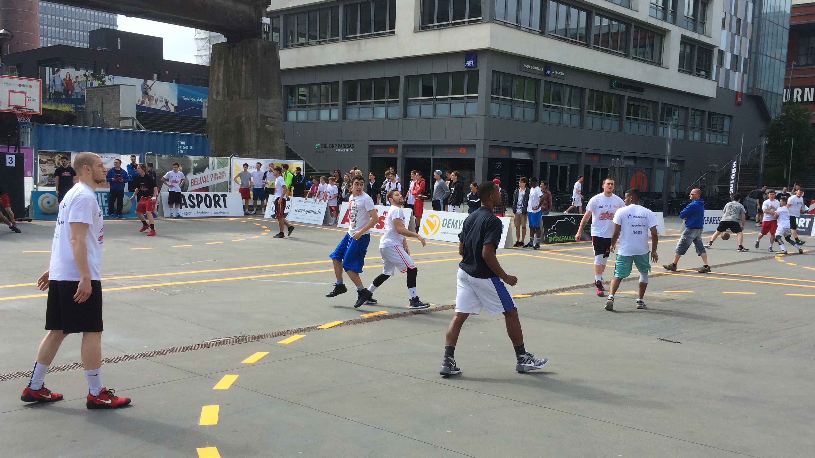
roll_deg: -3.5
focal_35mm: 36
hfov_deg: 55.3
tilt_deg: -7.7
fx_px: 778
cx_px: 418
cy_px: 269
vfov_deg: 32.7
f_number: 2.2
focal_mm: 4.15
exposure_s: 1/954
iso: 32
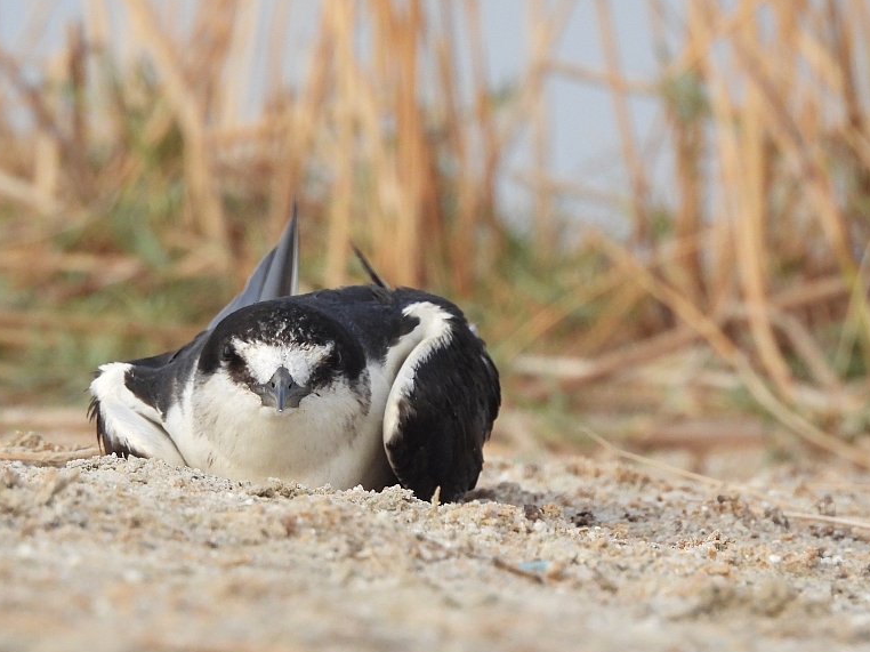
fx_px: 28718
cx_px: 354
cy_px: 359
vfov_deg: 1.3
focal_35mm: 1143
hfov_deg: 1.7
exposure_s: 1/500
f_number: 5.6
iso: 320
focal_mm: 152
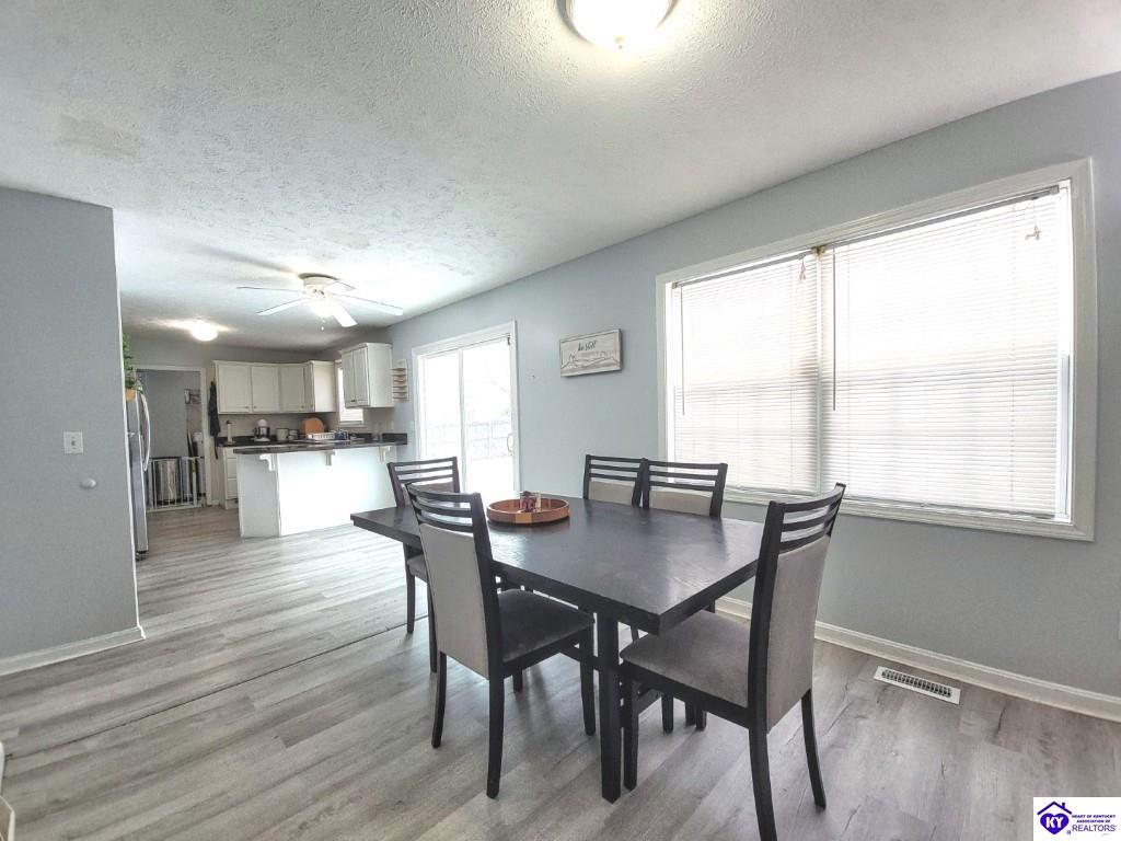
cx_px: 560
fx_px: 421
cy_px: 420
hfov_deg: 106.2
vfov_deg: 89.9
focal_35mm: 13
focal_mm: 2.2
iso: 100
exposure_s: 1/60
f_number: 2.2
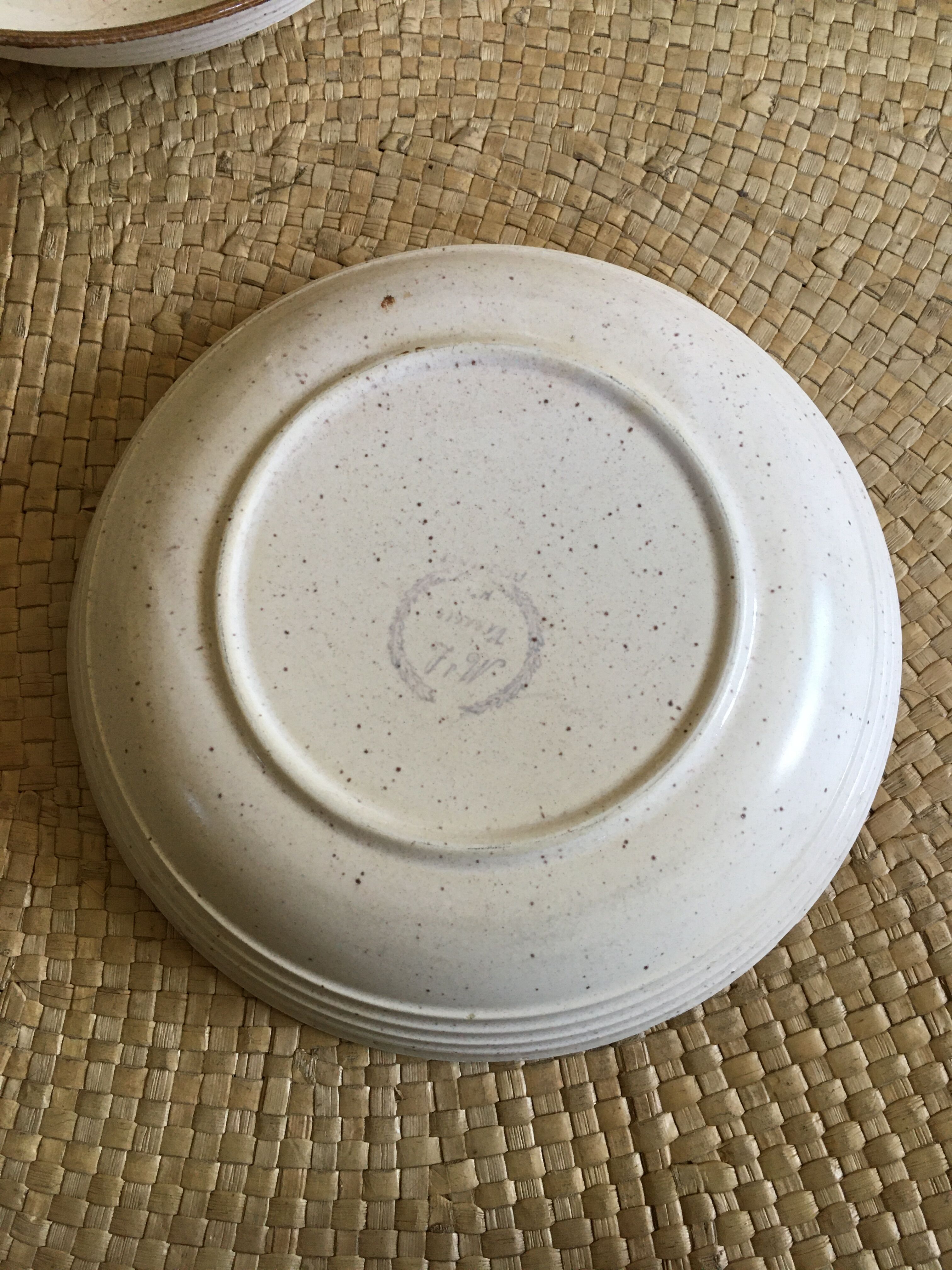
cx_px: 476
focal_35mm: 29
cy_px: 635
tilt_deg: -76.4
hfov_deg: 48.2
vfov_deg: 61.7
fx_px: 1063
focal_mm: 4.15
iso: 100
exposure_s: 1/30
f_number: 2.2
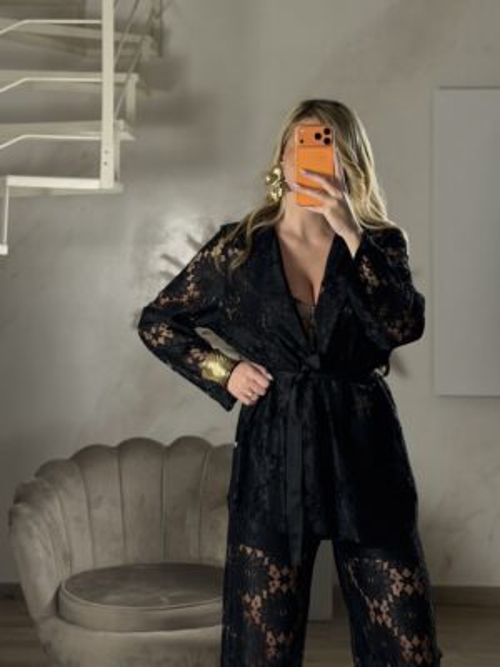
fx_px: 924
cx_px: 250
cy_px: 334
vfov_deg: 39.7
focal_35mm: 48
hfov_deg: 30.3
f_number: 1.78
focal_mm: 6.76
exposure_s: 1/100
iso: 160
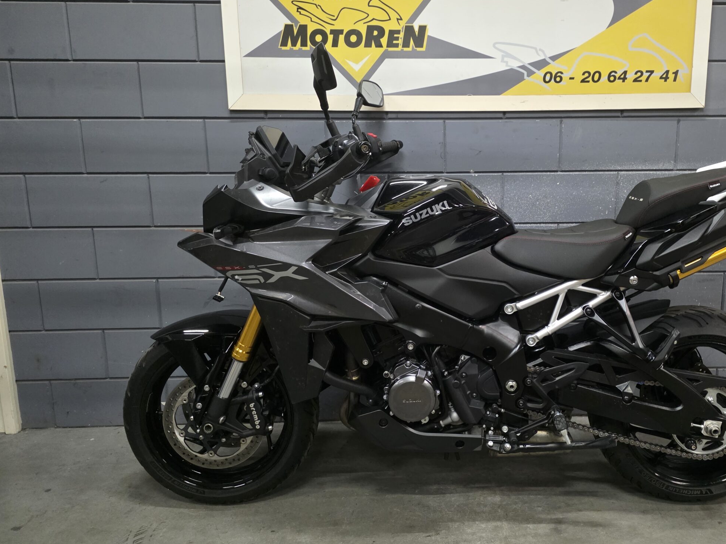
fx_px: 587
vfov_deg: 49.5
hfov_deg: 62.8
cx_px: 440
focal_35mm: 28
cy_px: 225
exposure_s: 1/100
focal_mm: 6.25
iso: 1600
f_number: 1.7
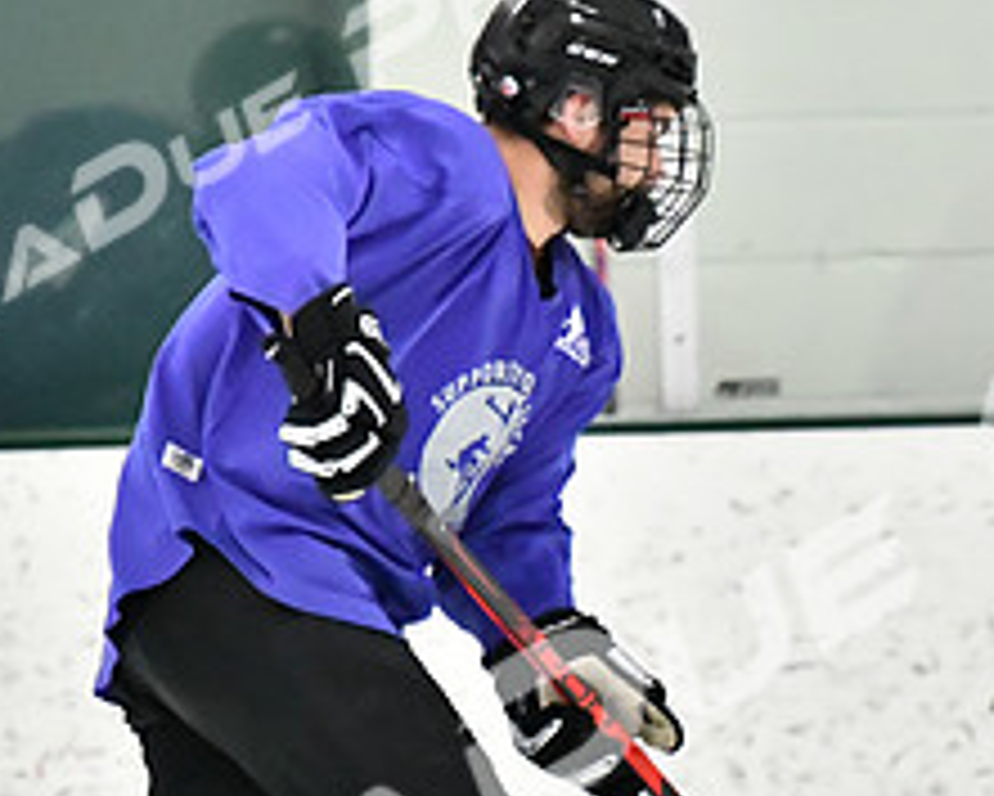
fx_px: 19572
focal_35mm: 665
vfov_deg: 2.3
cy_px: 605
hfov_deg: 2.9
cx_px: 733
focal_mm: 180
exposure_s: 1/1600
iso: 6400
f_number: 2.8
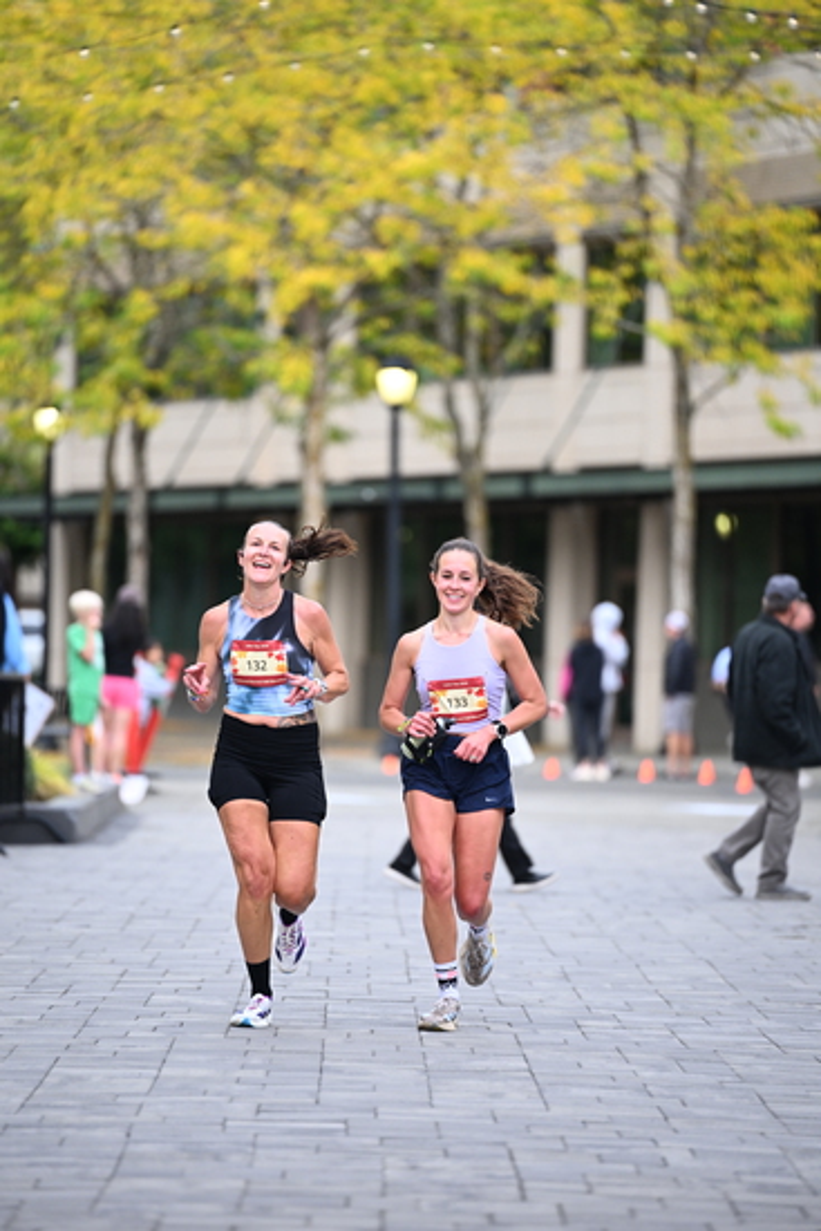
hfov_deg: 6.9
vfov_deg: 10.3
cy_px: 616
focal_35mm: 200
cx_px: 410
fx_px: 6837
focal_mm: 200
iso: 1000
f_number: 2.8
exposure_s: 1/1600
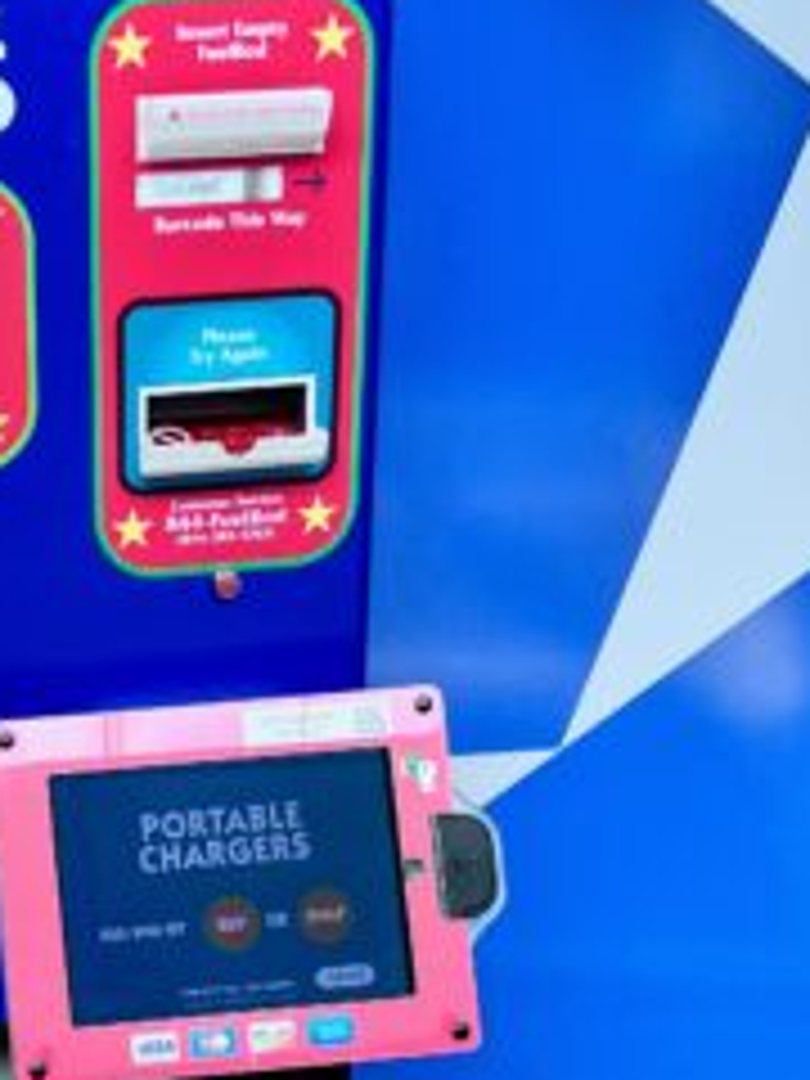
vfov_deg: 29.1
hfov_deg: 21.7
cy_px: 878
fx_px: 2028
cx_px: -22
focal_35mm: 65
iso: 50
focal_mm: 5.7
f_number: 1.5
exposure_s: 1/336
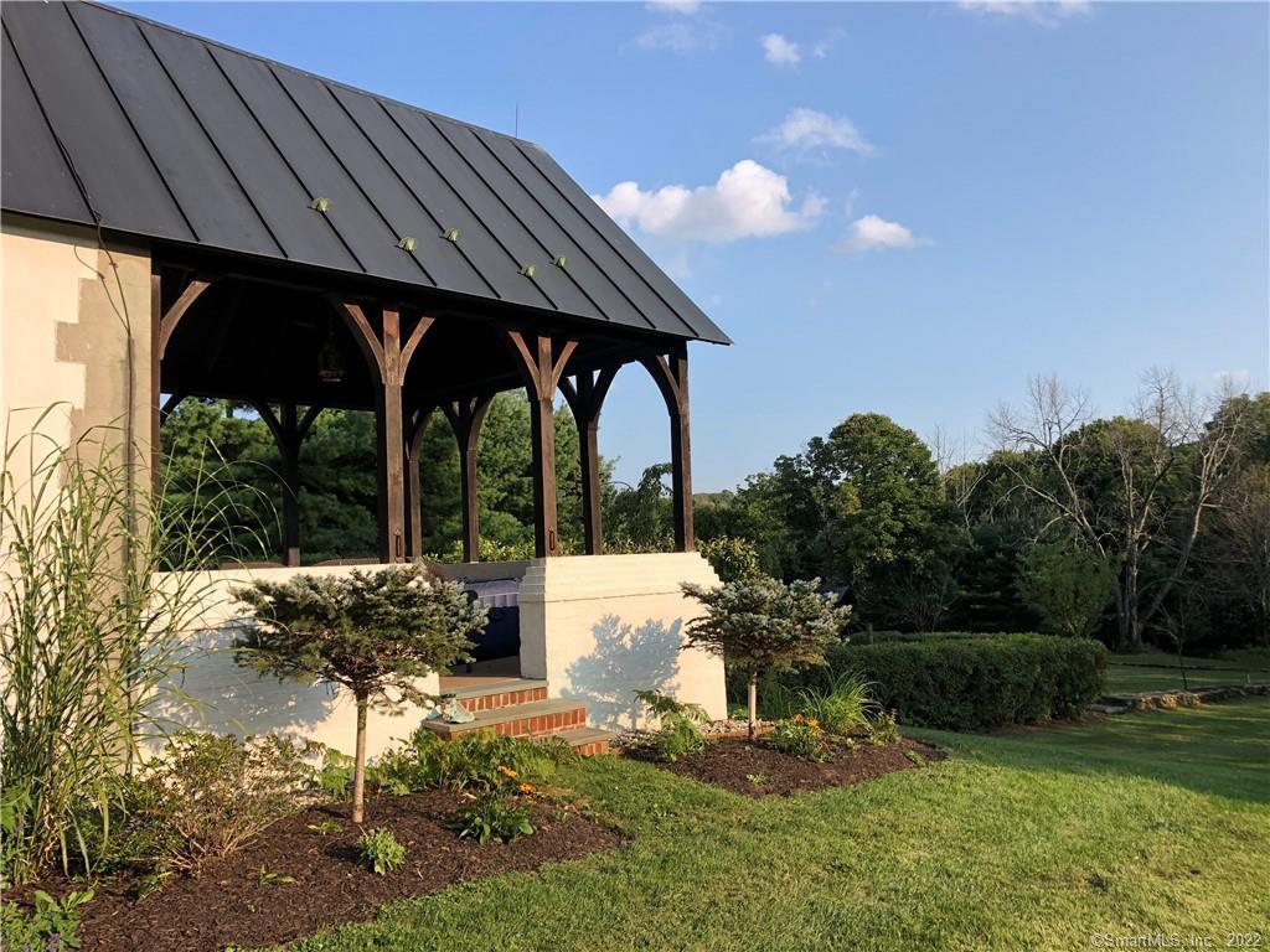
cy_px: 476
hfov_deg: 63.4
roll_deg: +2.7
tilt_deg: +5.7
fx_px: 1027
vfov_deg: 49.7
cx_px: 635
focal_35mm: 28
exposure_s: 1/1156
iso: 20
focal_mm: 3.99
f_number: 1.8
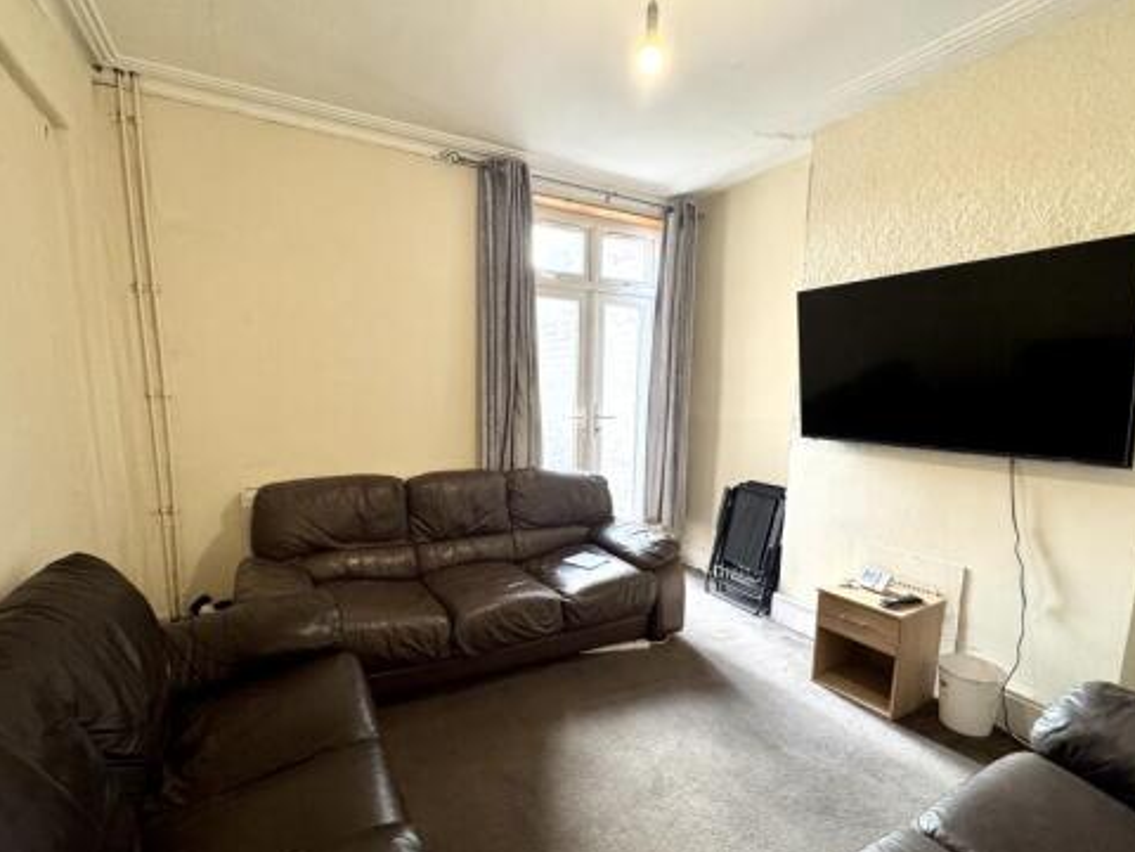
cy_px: 477
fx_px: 557
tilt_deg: -9.2
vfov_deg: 74.4
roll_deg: -0.5
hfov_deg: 91.0
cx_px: 569
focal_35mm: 17
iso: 320
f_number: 2.2
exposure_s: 1/50
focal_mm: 2.22
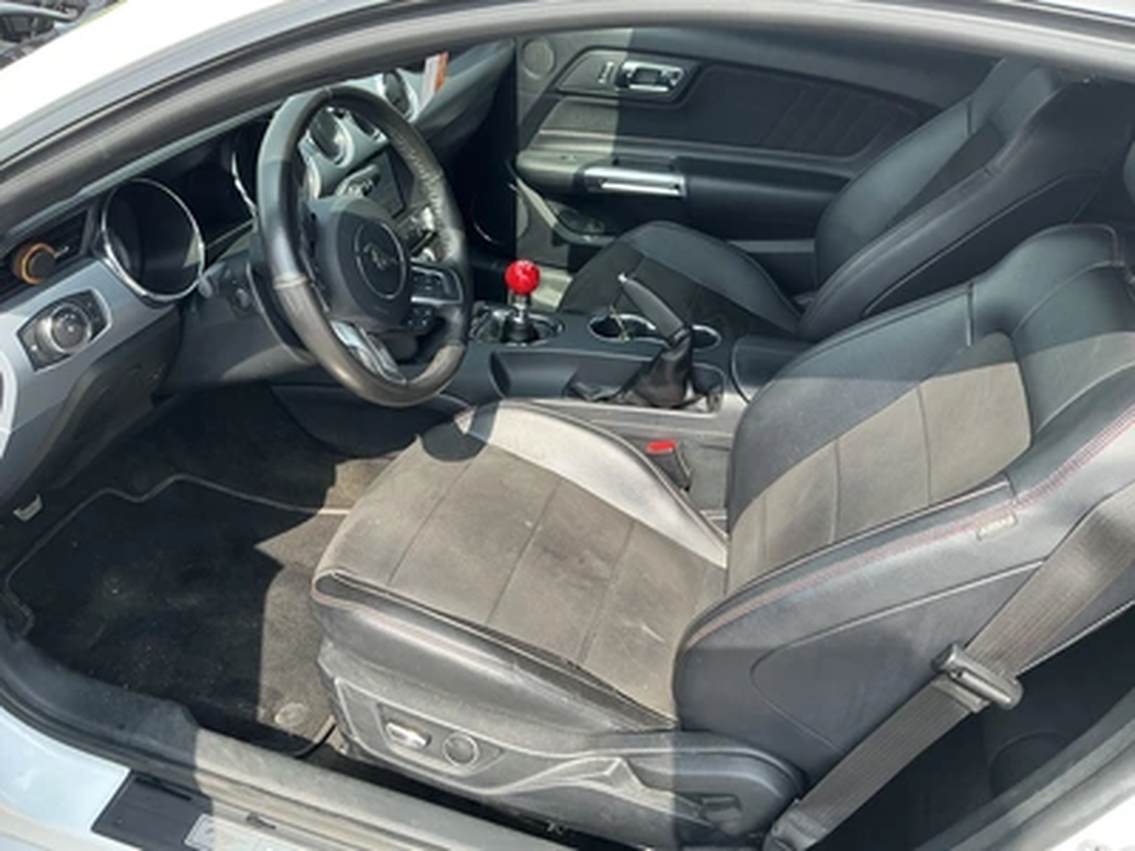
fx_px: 918
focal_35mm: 28
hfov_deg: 63.4
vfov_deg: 49.7
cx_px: 568
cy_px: 426
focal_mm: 3
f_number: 1.8
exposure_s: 1/280
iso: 25
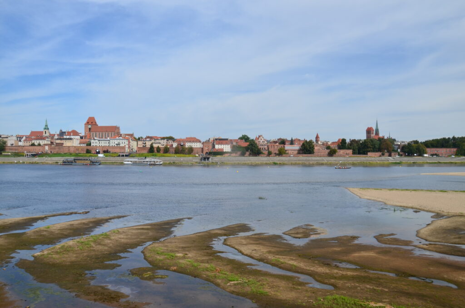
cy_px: 154
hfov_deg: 67.5
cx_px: 232
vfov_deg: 47.7
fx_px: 348
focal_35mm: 27
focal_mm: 18
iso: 100
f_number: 11
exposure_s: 1/160
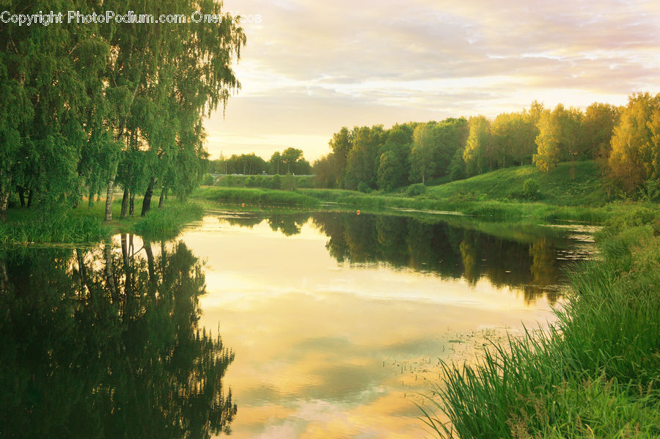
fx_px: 962
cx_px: 330
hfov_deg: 37.9
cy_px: 220
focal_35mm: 52
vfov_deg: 25.7
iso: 100
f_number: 6.3
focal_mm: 35
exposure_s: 1/80
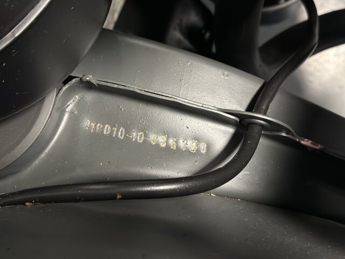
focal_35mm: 48
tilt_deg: -69.7
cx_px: 172
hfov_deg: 39.7
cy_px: 130
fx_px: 478
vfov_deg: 30.3
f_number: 1.78
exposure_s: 1/33
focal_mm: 6.86
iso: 640
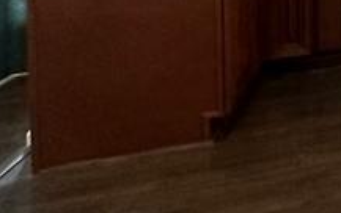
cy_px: -196
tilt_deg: -1.1
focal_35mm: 70
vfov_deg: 15.4
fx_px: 651
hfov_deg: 17.8
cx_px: 715
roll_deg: -0.4
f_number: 2.2
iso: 320
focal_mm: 2.22
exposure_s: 1/60
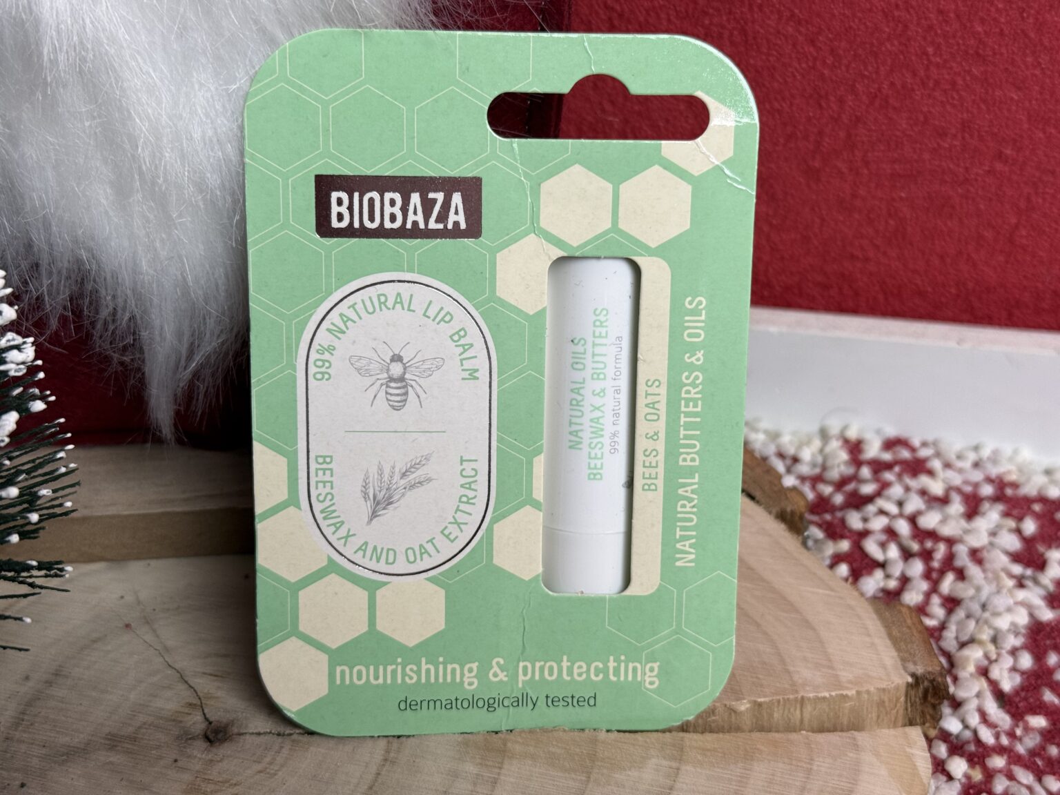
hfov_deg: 39.7
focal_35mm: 48
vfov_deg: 30.3
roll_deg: +2.2
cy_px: 398
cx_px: 530
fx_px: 1470
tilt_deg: -35.8
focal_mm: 6.76
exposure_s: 1/100
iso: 80
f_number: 1.78
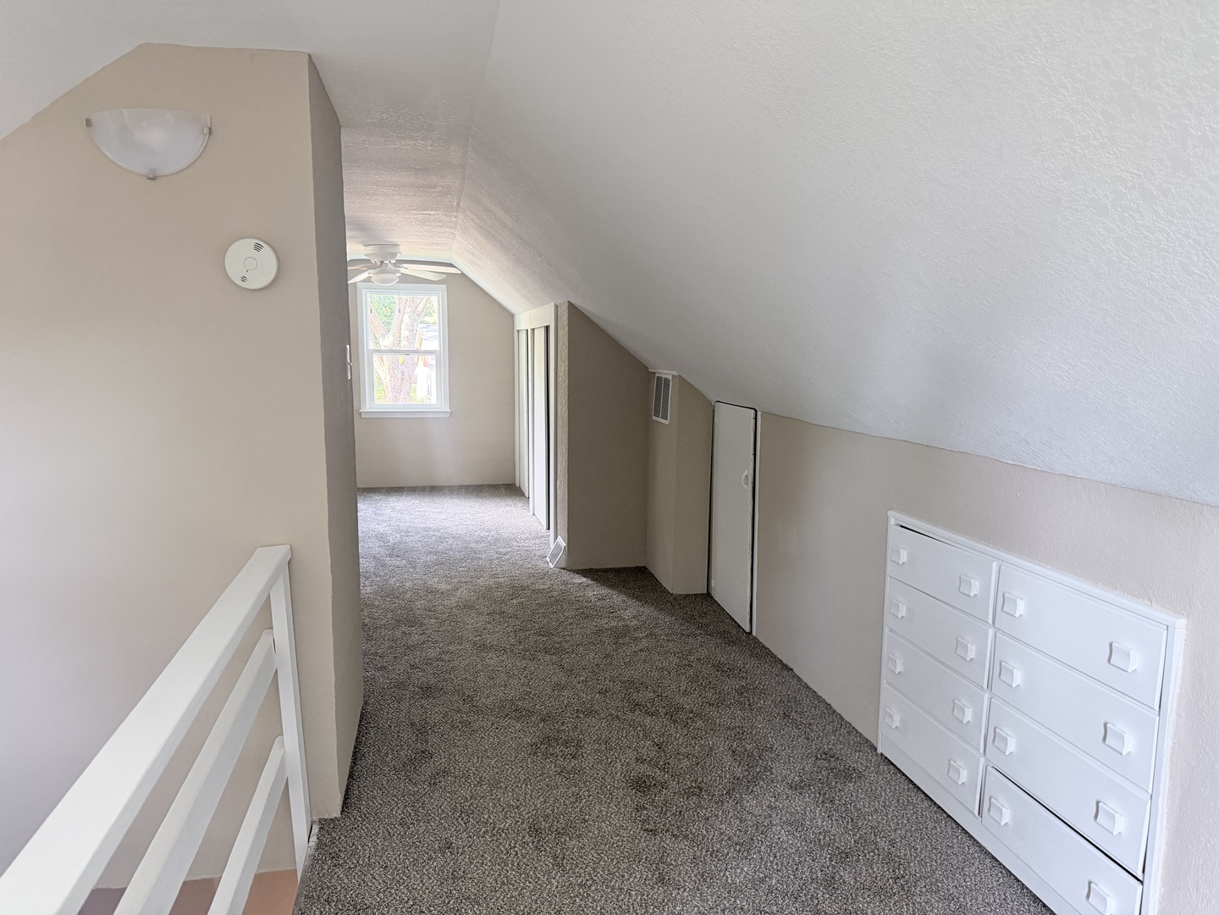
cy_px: 458
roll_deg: +0.6
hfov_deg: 71.6
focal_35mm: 24
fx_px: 845
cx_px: 610
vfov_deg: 56.8
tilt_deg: -8.6
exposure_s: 1/60
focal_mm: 6.76
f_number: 1.78
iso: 320
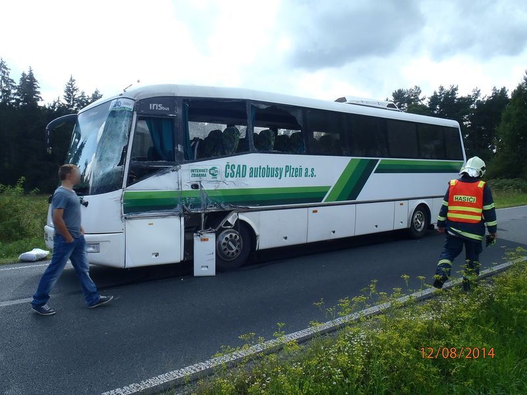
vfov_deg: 49.7
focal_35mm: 28
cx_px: 264
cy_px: 198
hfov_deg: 63.4
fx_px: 426
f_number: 11
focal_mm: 5
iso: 125
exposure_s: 1/60
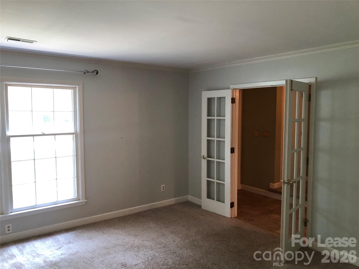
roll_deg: +0.2
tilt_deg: -4.4
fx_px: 290
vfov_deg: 49.7
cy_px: 134
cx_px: 180
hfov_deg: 63.4
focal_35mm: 28
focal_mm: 3.99
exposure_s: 1/15
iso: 40
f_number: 1.8
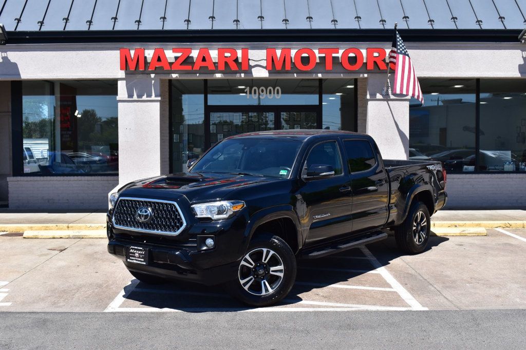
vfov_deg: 29.8
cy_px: 175
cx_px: 263
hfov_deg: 43.6
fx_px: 657
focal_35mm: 45
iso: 400
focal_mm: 30
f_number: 11
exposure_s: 1/500
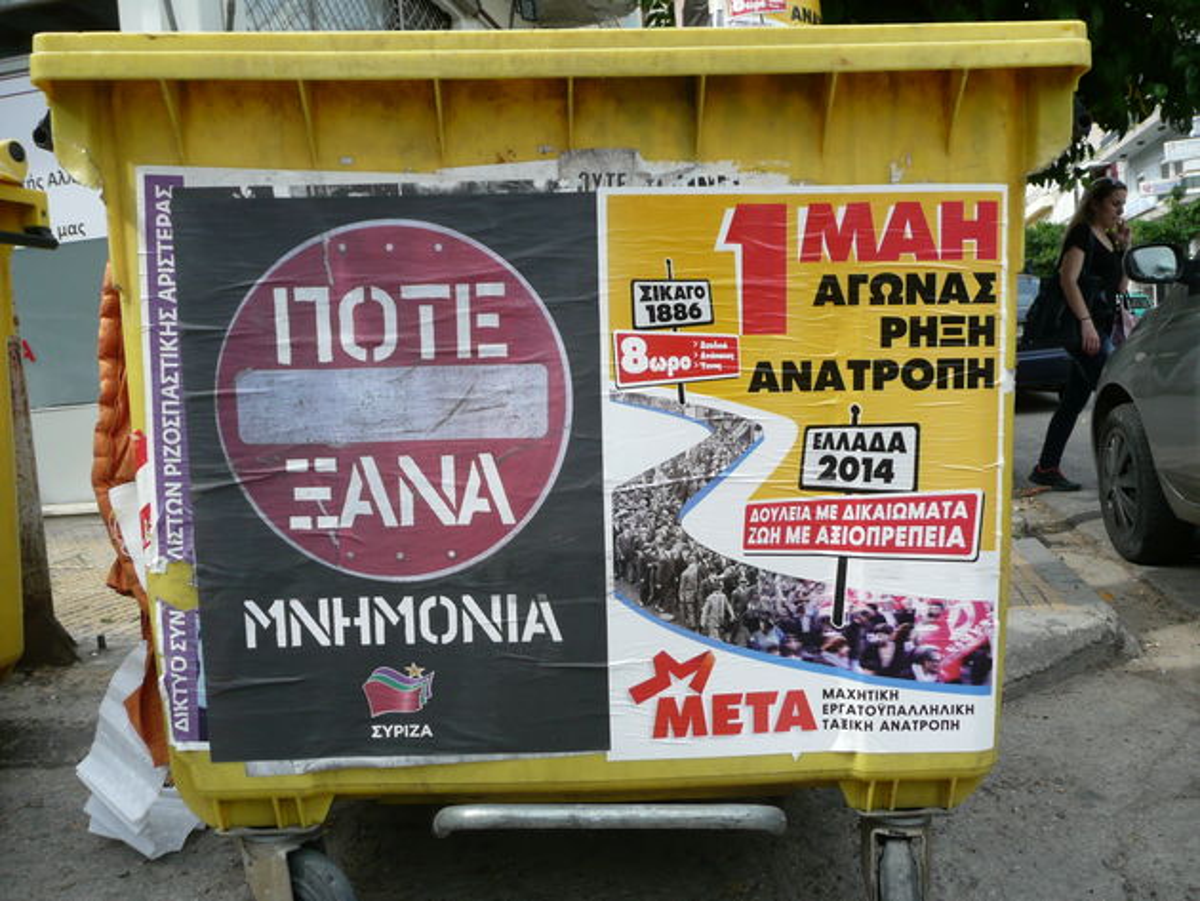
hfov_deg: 63.4
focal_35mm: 28
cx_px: 600
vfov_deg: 49.8
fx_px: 971
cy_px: 450
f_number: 3.3
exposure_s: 1/320
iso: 100
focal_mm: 4.6
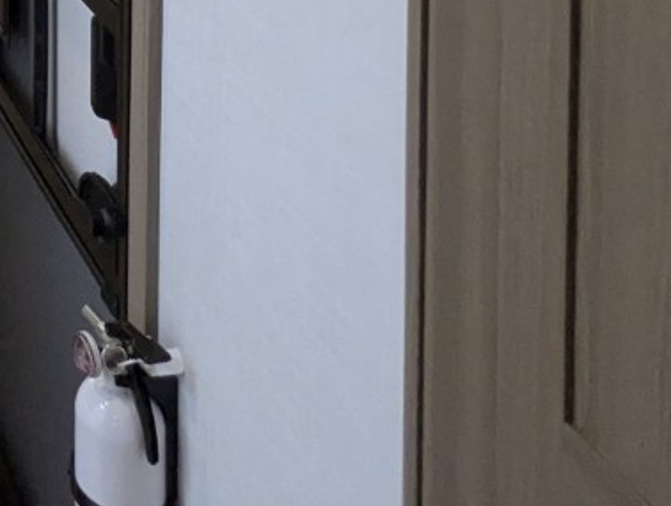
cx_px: -347
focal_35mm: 59
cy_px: -421
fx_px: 1146
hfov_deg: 24.8
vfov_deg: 18.8
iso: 275
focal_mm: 2.35
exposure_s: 1/176
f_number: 2.2
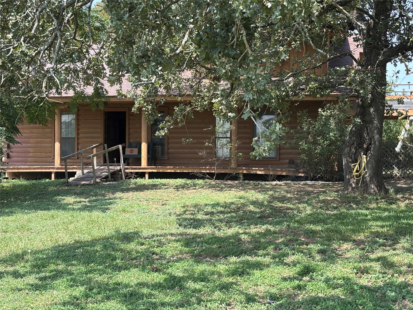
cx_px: 206
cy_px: 155
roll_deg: -1.2
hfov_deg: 36.8
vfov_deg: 28.0
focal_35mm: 52
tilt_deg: +1.6
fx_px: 620
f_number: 1.6
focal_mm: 5.96
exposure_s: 1/622
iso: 32
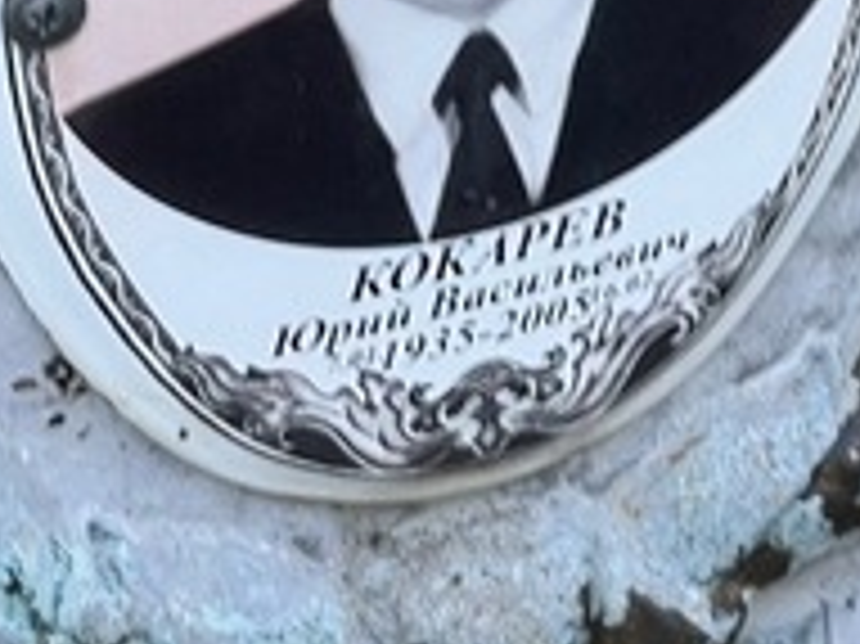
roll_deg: -5.0
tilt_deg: -32.2
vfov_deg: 4.6
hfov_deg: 6.1
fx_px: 8020
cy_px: 342
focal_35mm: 323
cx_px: 756
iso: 64
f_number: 2.8
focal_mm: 9
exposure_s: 1/99
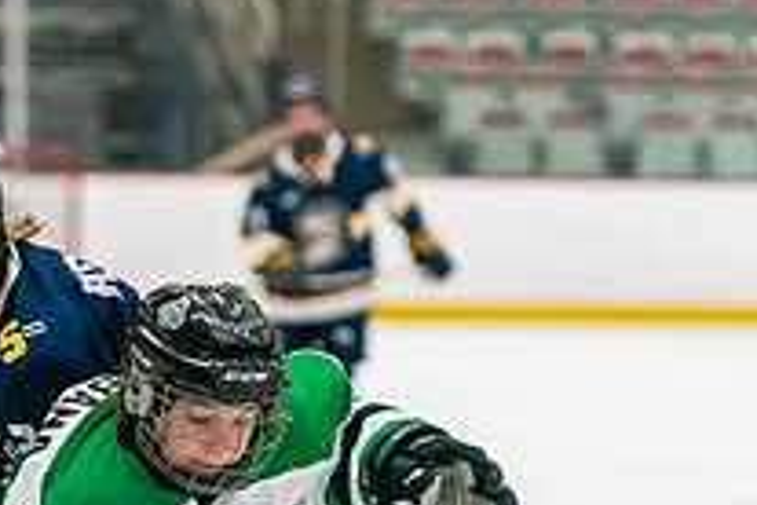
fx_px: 7717
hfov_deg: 5.6
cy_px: 718
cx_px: 167
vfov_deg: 3.7
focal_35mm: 367
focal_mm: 103
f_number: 2.8
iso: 3200
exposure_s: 1/1250
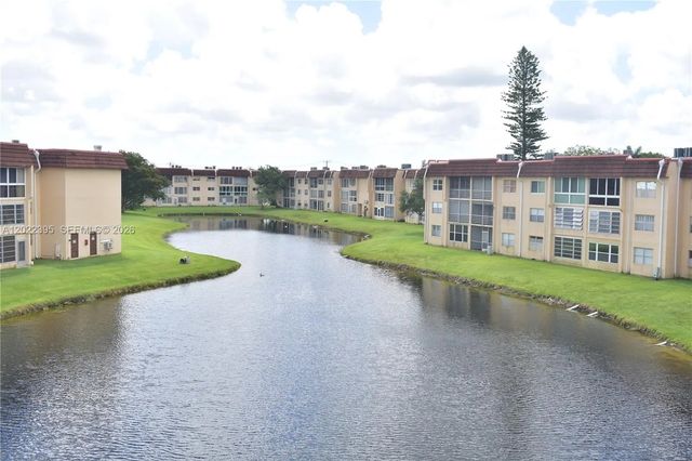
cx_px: 346
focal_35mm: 36
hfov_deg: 53.2
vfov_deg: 36.8
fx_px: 692
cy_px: 230
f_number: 7.1
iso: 100
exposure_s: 1/200
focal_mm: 24
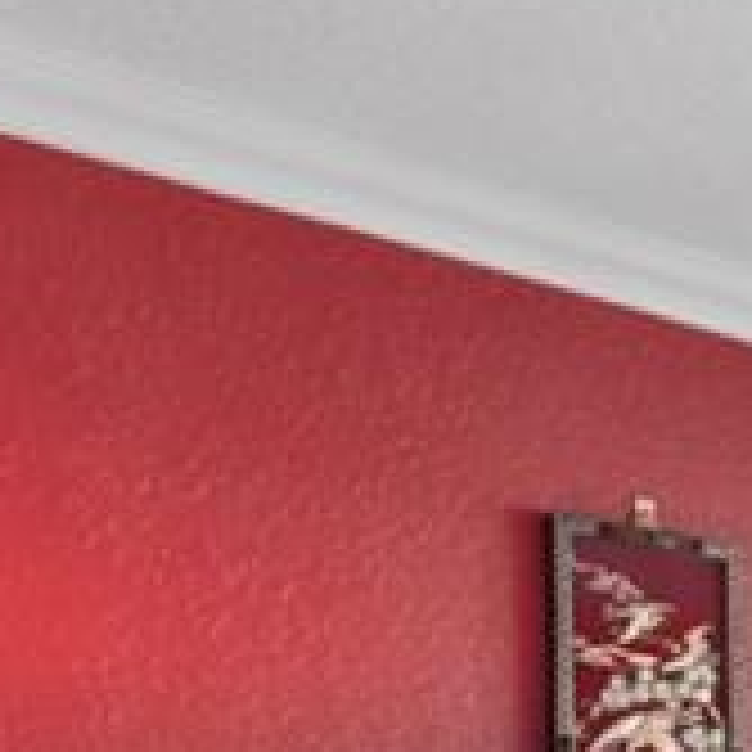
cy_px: 1033
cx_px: 2017
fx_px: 1917
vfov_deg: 20.0
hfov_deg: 13.0
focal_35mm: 78
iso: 200
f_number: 8
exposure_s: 1
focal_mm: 10
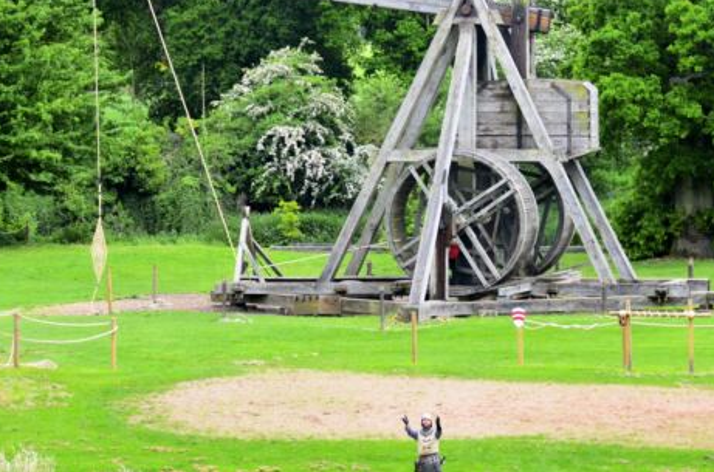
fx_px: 4327
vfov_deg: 6.2
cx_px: 446
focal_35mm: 219
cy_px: 148
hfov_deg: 9.4
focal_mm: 105
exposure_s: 1/200
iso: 400
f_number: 9
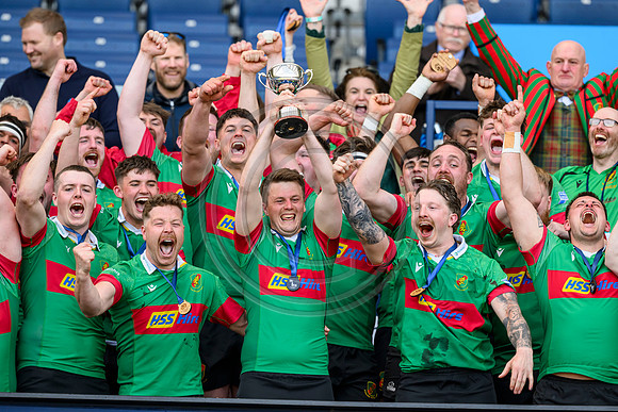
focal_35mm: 400
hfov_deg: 5.2
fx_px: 6868
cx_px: 309
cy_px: 206
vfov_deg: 3.4
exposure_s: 1/640
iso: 1000
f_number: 4.5
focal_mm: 400
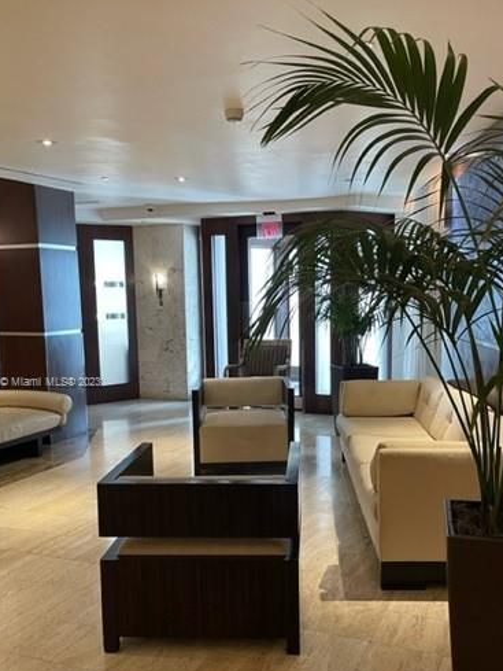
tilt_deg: -7.9
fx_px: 658
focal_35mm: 34
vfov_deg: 53.8
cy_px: 383
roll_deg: +0.7
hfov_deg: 41.8
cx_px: 273
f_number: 1.6
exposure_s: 1/60
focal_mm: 4.2
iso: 200
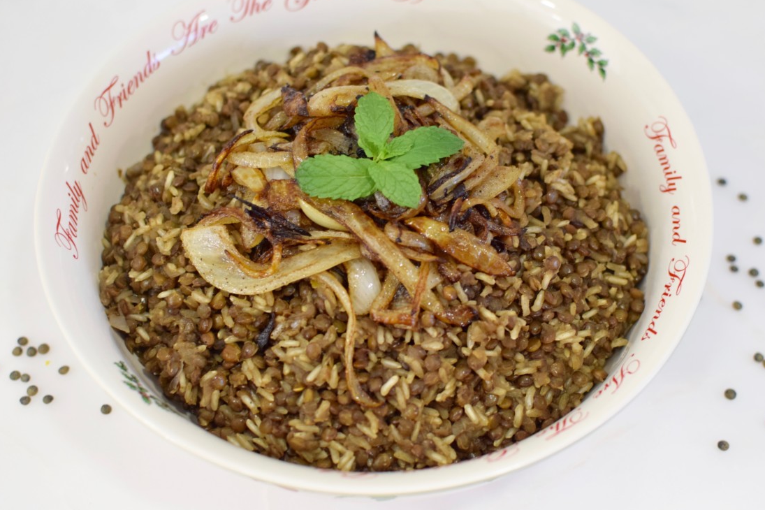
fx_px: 1223
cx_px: 412
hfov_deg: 34.7
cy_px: 247
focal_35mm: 58
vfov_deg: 23.6
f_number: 3.2
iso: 500
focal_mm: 35
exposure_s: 1/80
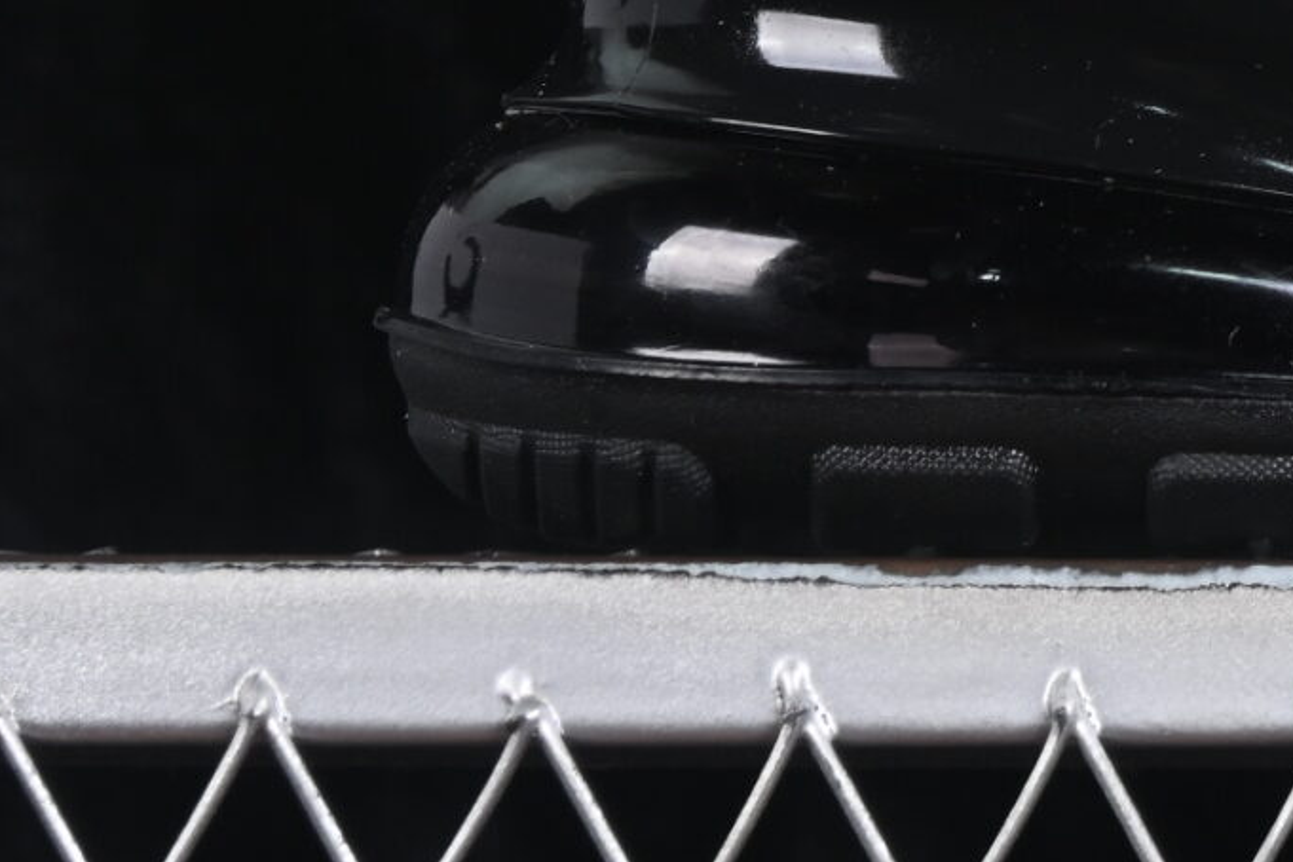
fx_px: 10128
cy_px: -447
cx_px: 2079
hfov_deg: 7.2
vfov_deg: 4.8
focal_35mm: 282
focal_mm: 50
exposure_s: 1/60
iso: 160
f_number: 6.3
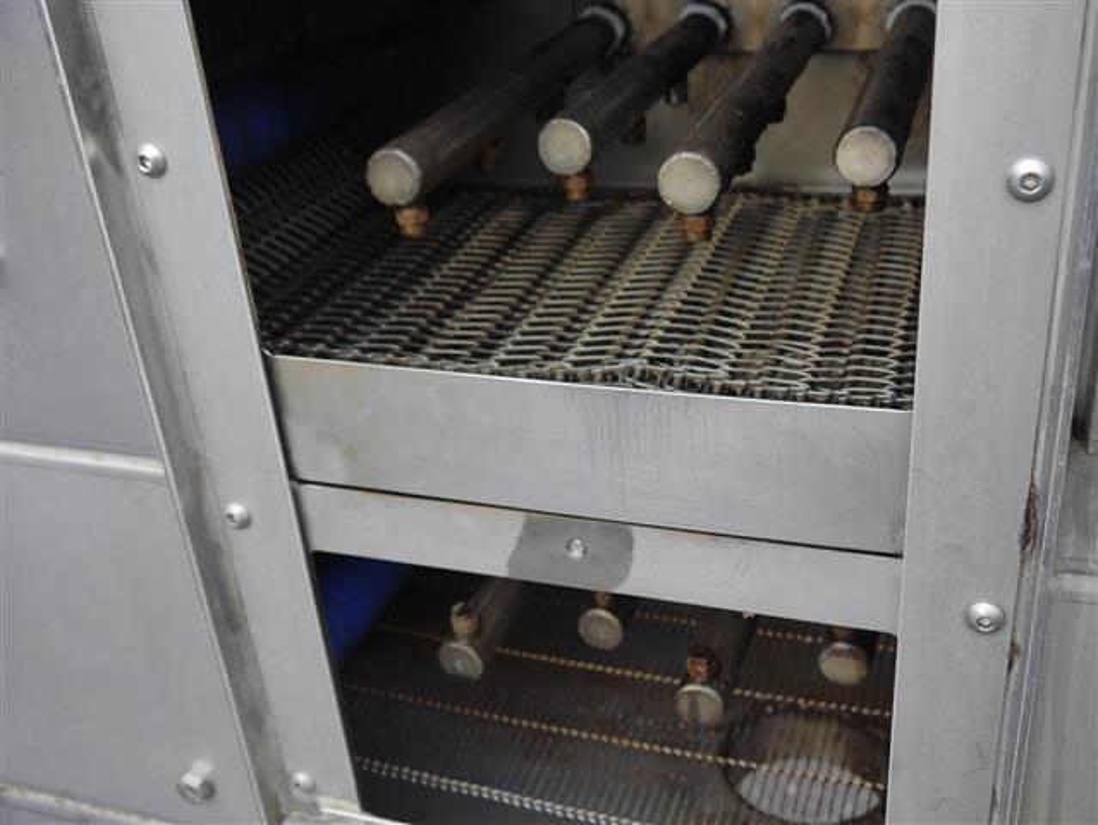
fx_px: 1269
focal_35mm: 40
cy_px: 412
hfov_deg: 46.8
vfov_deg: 36.0
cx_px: 549
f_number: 4.2
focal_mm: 20
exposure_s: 1/100
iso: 160
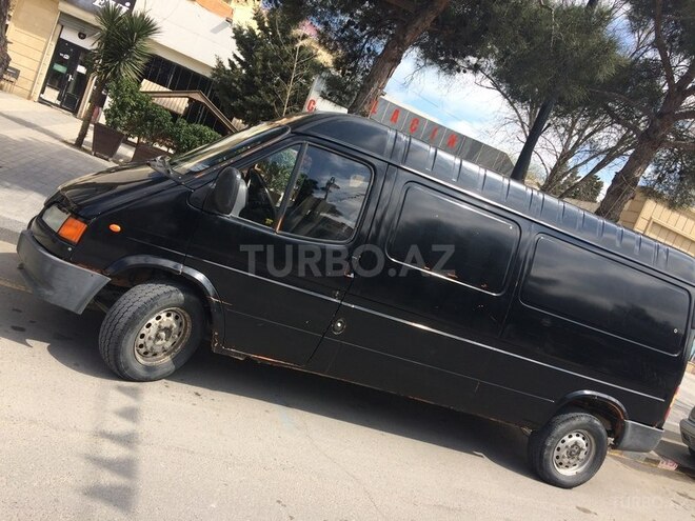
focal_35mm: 29
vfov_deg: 48.2
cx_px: 348
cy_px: 260
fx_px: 582
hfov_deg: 61.7
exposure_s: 1/1109
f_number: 2.2
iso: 32
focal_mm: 4.15
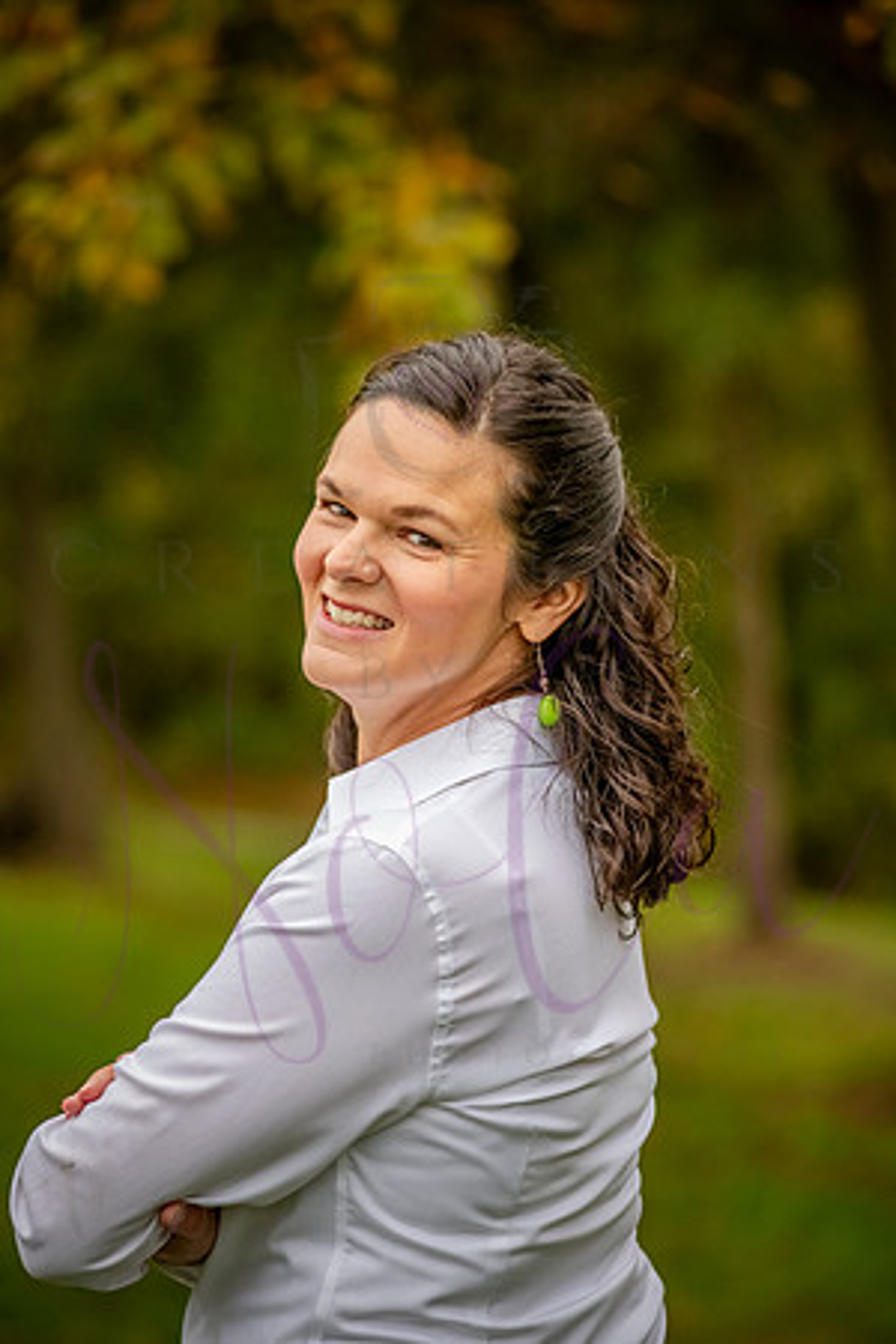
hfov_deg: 12.2
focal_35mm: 112
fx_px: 4181
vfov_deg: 18.3
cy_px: 672
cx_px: 448
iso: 2000
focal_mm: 112
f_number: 4
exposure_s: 1/1600
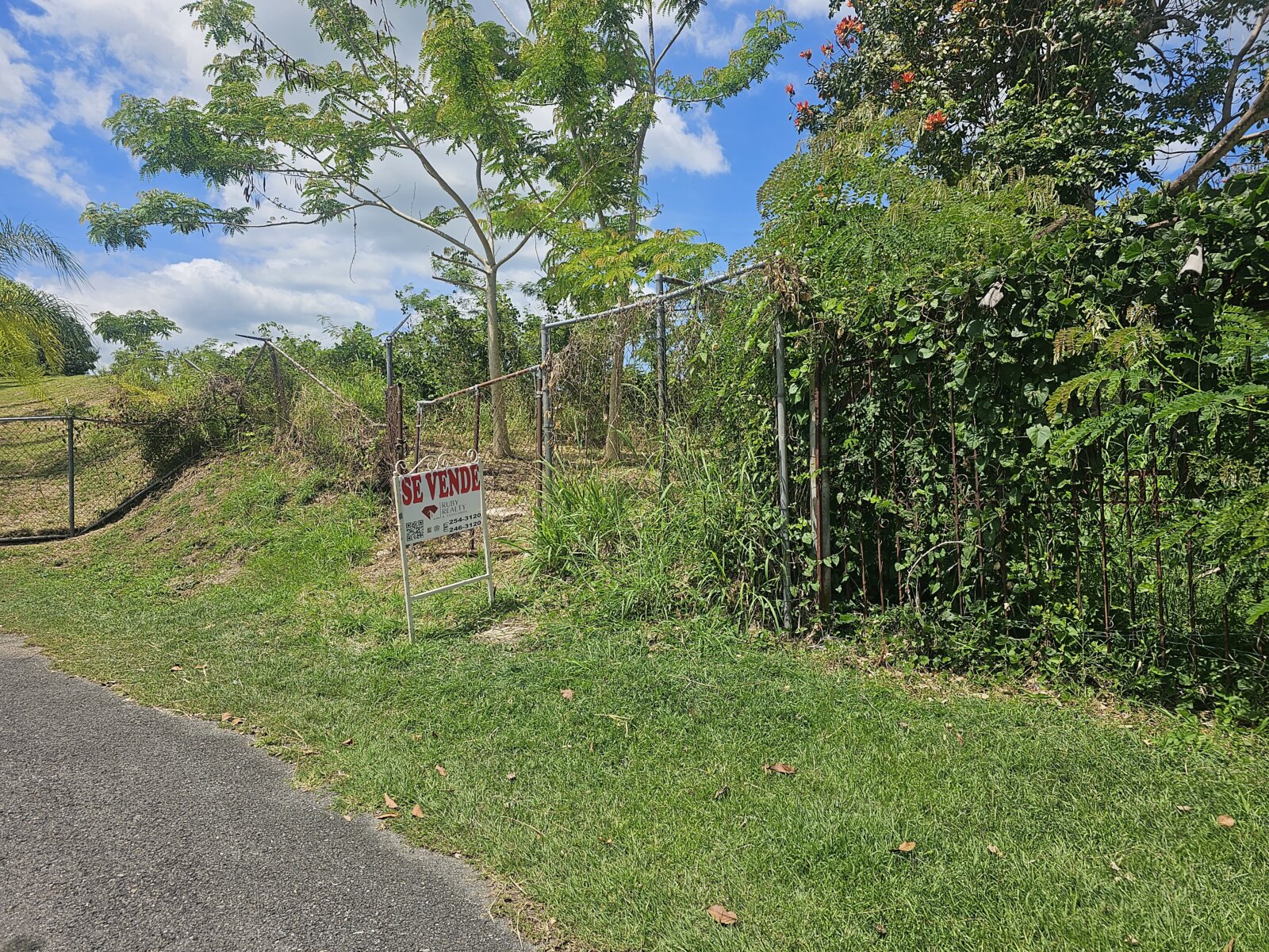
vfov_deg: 58.9
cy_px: 476
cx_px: 634
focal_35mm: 23
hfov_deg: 73.9
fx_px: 843
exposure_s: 1/1429
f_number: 1.7
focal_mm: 6.3
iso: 16
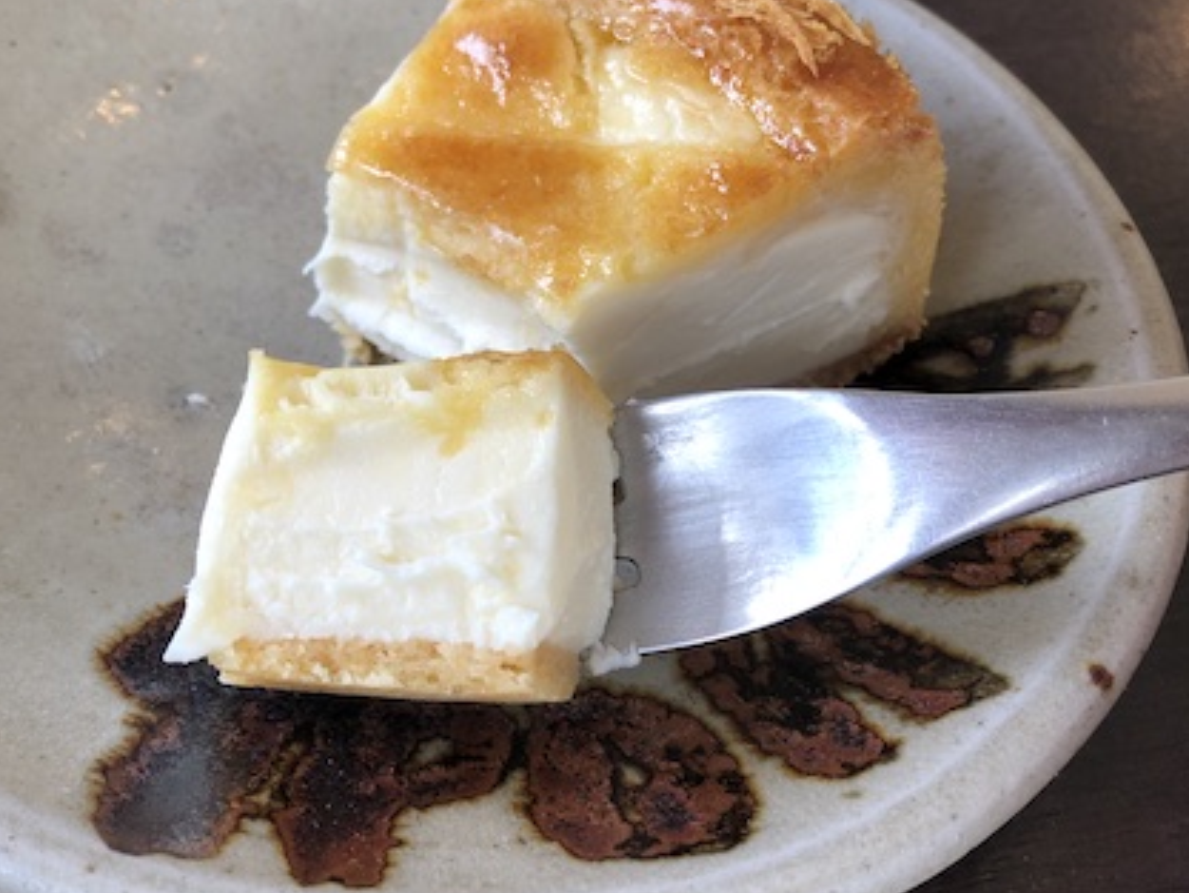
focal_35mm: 43
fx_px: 1477
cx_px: 431
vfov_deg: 33.6
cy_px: 465
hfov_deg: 43.4
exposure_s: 1/100
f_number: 1.8
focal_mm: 4
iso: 32
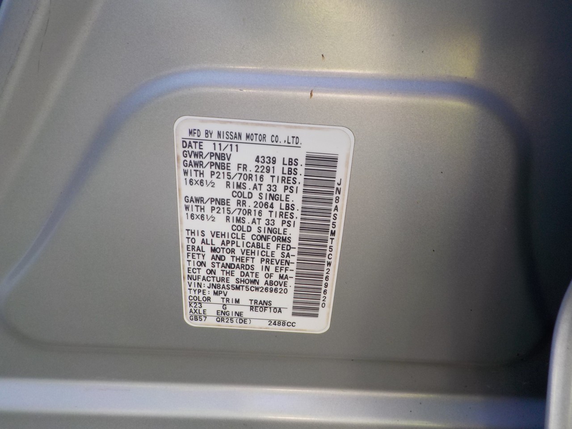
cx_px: 286
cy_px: 214
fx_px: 496
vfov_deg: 46.8
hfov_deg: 60.0
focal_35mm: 30
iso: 125
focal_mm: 4.1
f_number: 3.3
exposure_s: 1/40
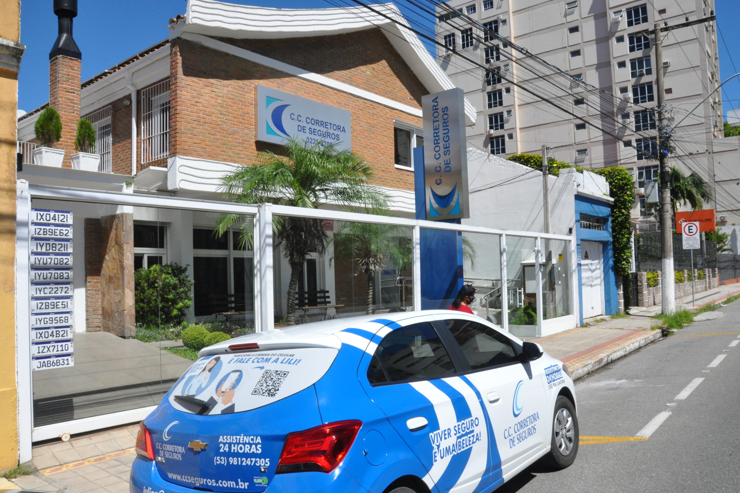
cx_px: 373
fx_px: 576
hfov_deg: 65.5
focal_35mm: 28
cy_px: 253
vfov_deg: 46.4
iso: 800
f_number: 20
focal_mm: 18
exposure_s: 1/400
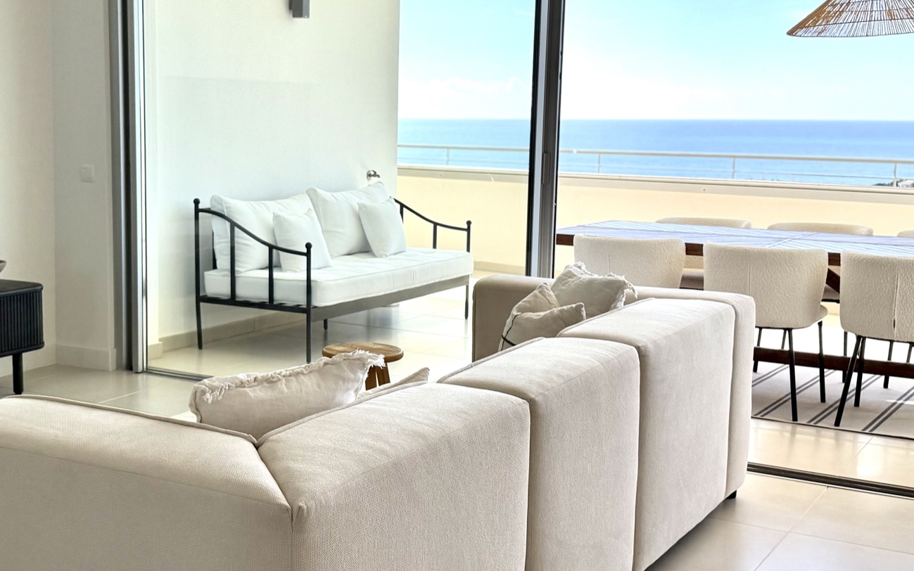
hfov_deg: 42.4
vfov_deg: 27.4
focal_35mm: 47
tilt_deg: -7.3
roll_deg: -0.3
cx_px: 360
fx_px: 1171
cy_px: 301
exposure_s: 1/1949
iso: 100
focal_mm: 6.76
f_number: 1.78
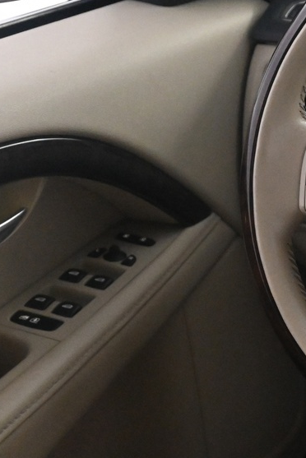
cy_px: 206
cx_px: 511
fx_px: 1193
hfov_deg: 13.4
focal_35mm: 94
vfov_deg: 21.7
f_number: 4.5
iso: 4000
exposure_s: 1/80
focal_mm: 21.5
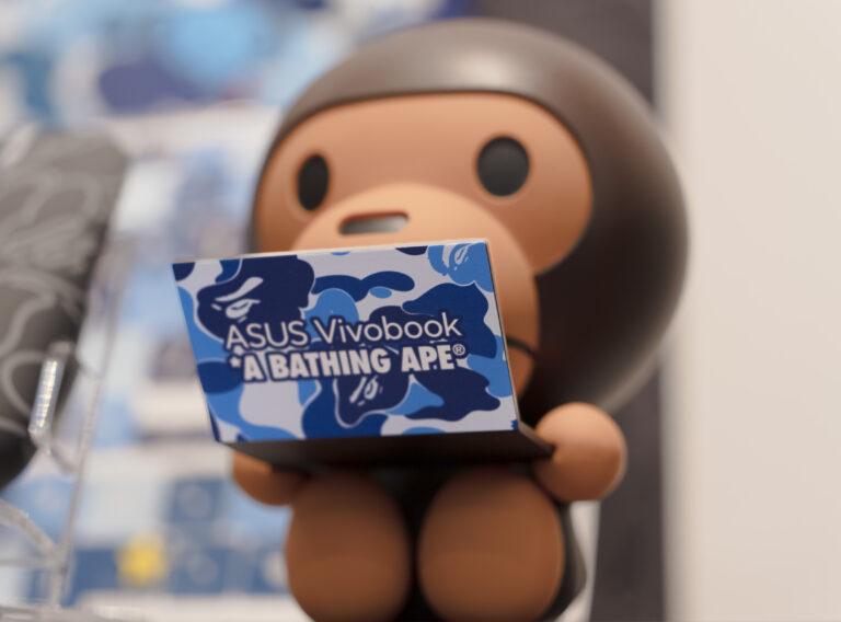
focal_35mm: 81
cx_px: 405
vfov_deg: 18.1
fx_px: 1956
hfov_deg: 24.3
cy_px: 301
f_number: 4
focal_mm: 66
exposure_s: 1/25
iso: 1250
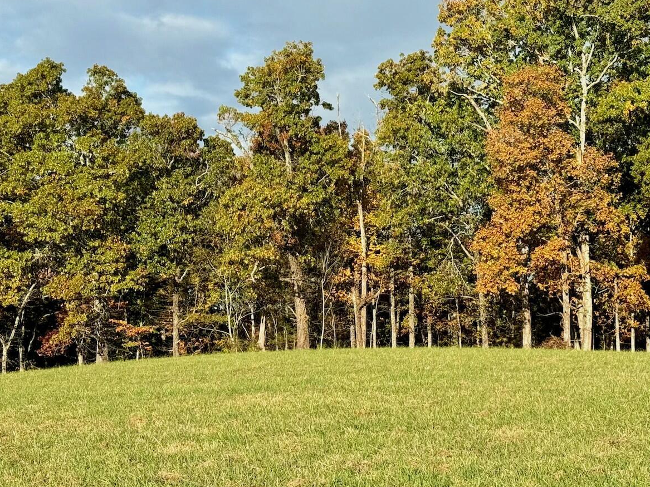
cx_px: 417
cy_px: 254
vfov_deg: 18.7
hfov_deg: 24.6
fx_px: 1483
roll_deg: +0.5
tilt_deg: +2.7
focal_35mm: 79
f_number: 1.78
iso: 64
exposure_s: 1/2513
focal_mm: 6.76
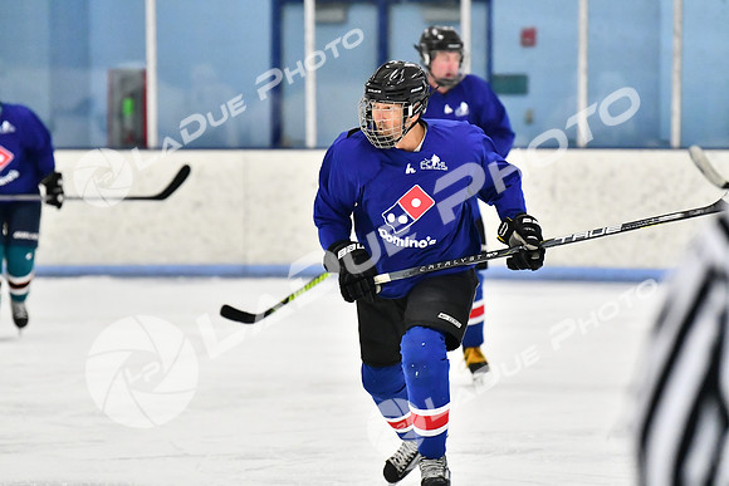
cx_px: 364
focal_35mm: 195
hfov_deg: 10.5
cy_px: 243
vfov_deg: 7.0
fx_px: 3949
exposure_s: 1/1250
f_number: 3.2
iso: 6400
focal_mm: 130
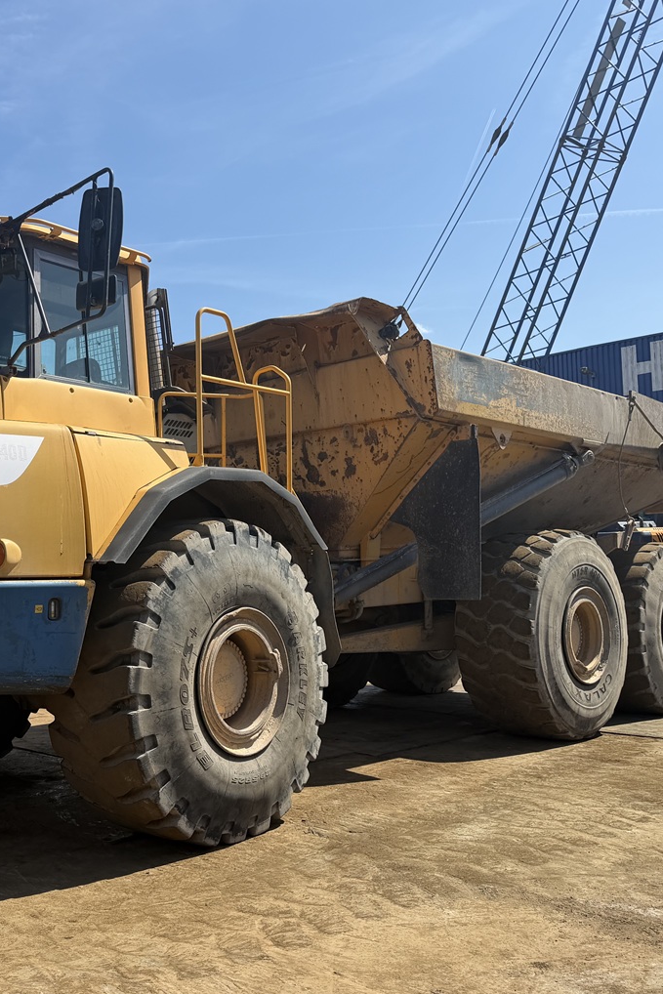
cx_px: 142
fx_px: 966
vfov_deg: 54.4
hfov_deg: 36.7
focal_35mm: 35
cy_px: 507
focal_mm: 6.76
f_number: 1.78
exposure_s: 1/3759
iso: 80
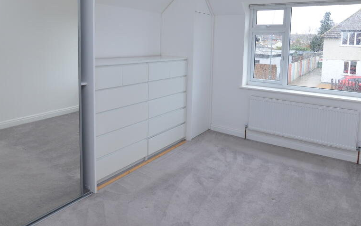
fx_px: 263
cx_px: 199
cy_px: 69
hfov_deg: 68.8
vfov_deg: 45.6
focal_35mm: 27
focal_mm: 13
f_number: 5
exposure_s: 1/100
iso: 400
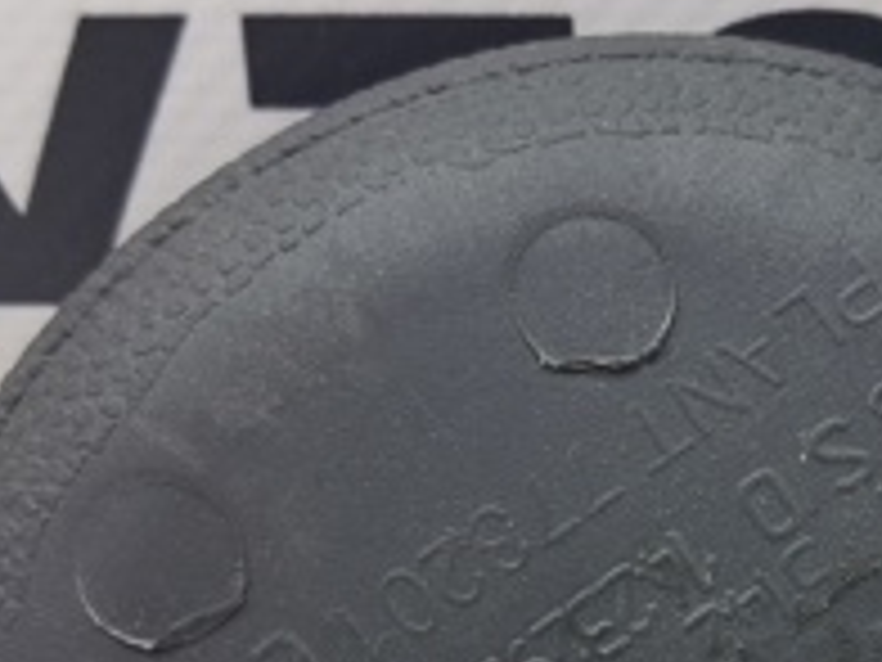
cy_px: 700
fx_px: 2242
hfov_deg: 21.8
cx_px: 788
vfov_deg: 16.4
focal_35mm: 88
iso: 50
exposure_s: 1/60
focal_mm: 4
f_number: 1.8
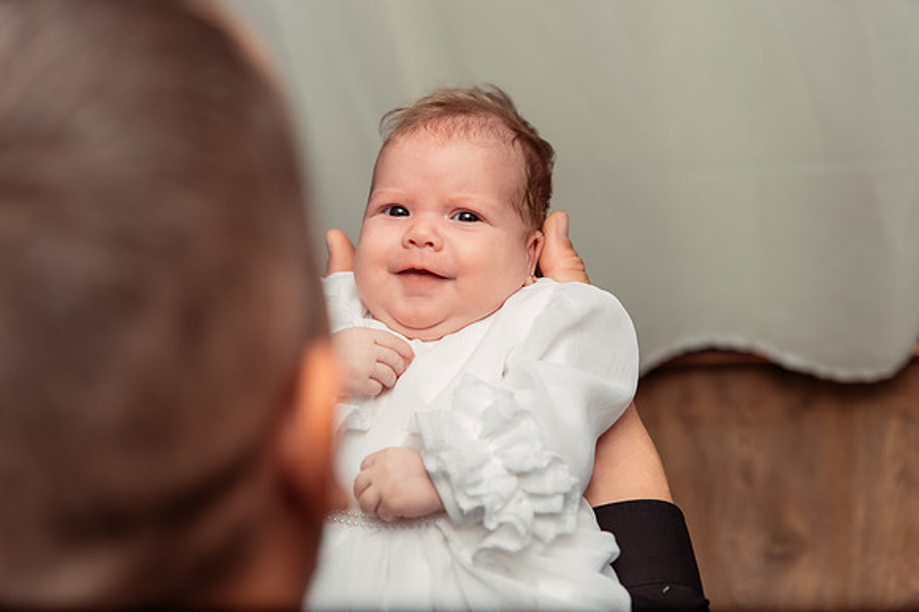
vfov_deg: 19.4
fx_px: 1786
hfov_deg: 28.9
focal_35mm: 70
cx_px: 460
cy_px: 306
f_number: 3.2
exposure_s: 1/250
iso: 400
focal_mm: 70
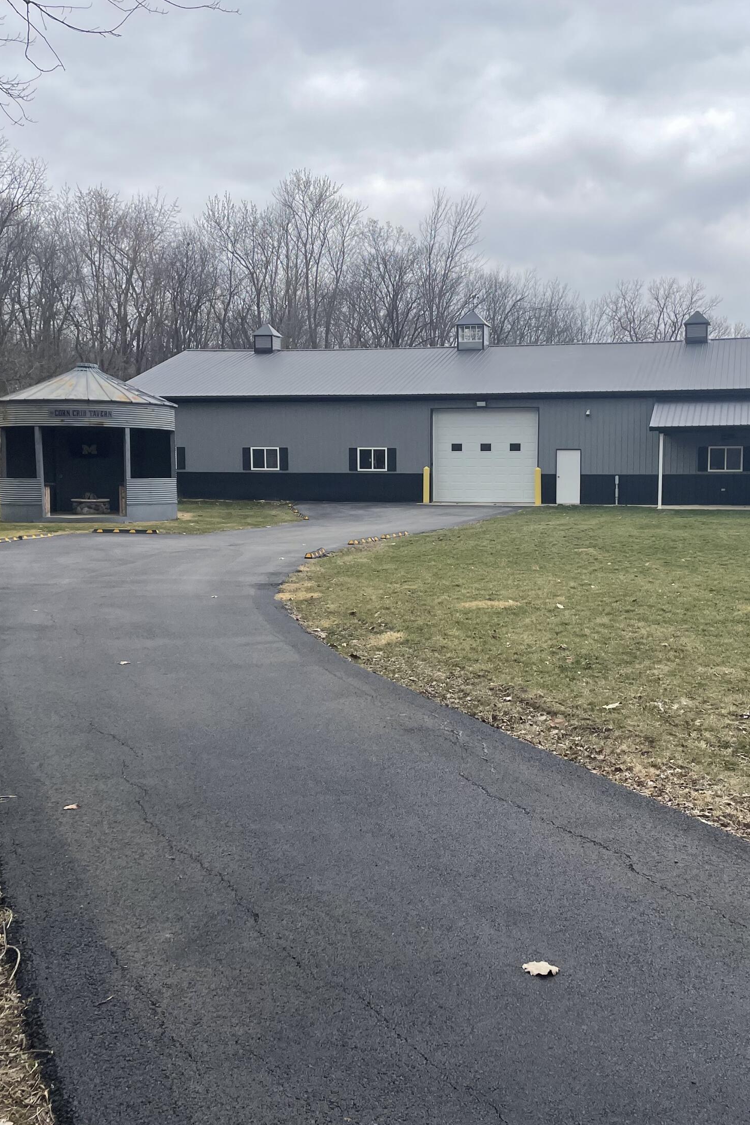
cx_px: 447
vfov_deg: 51.9
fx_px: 1156
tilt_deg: -4.4
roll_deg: -0.2
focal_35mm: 37
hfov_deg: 35.8
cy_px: 567
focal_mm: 4.2
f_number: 1.6
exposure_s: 1/1366
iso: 32
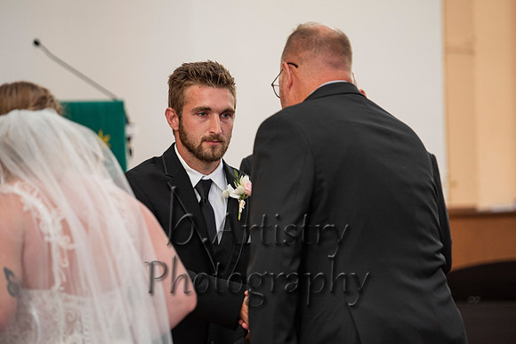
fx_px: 2975
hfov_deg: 9.9
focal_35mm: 208
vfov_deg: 6.6
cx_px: 282
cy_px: 182
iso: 640
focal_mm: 170
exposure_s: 1/125
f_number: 2.8
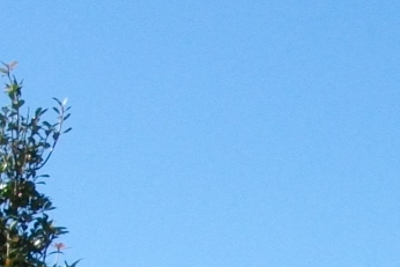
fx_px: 2190
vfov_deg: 6.7
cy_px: 543
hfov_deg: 10.4
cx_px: 377
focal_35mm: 197
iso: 100
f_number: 5.5
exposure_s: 1/320
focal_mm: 5.7
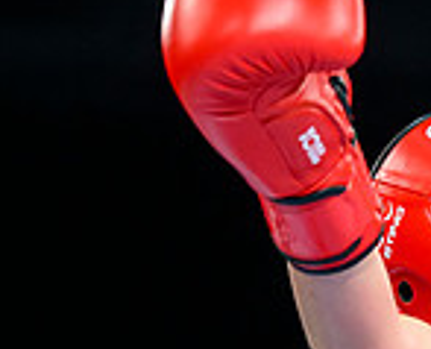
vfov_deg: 3.5
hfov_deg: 4.3
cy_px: 578
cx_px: 984
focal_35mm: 439
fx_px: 5626
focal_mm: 98
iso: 2000
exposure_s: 1/1600
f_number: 3.2
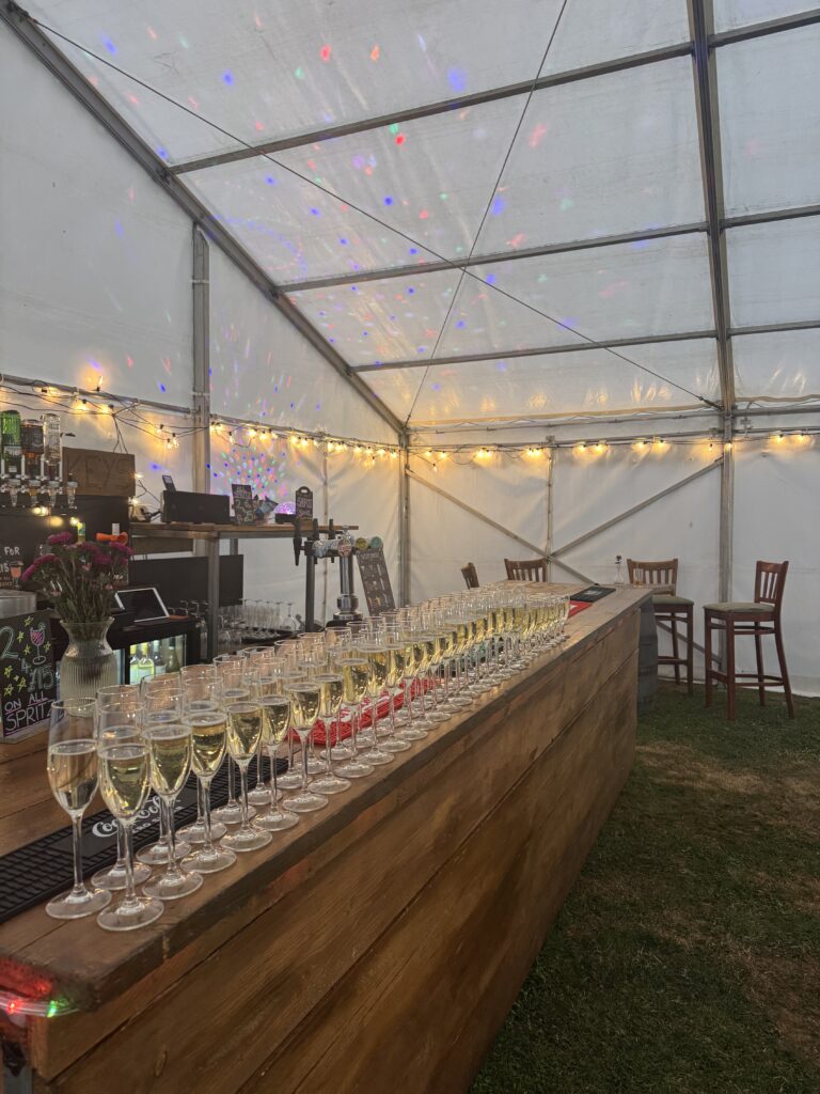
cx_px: 410
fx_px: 758
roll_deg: -1.0
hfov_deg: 56.8
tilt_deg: -2.2
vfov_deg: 71.6
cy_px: 547
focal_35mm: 24
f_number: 1.78
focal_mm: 6.76
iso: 200
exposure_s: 1/100
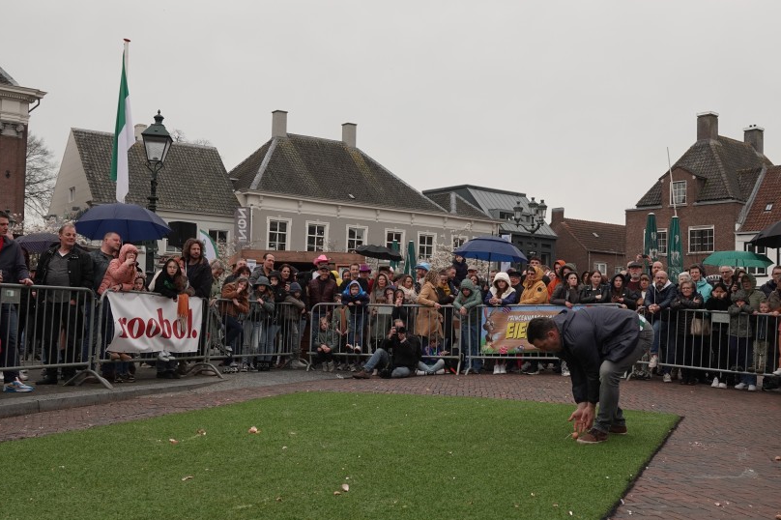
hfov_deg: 49.5
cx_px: 413
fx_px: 846
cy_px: 282
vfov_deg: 34.2
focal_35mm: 39
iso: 100
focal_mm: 12.96
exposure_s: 1/400
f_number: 3.2
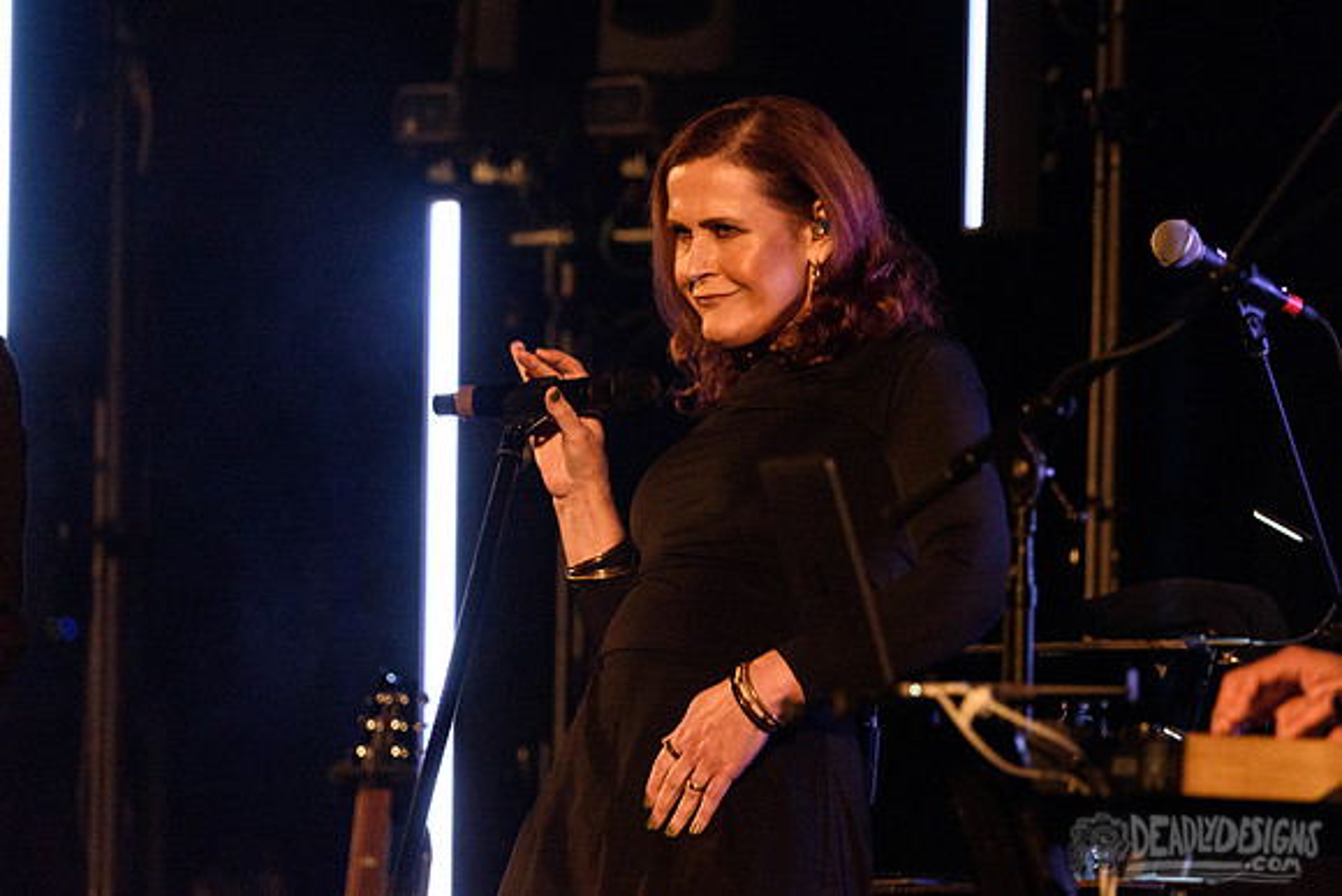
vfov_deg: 2.9
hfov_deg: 4.3
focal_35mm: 480
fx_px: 17901
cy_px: 422
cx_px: 788
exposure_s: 1/125
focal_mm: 400
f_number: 6
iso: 4000
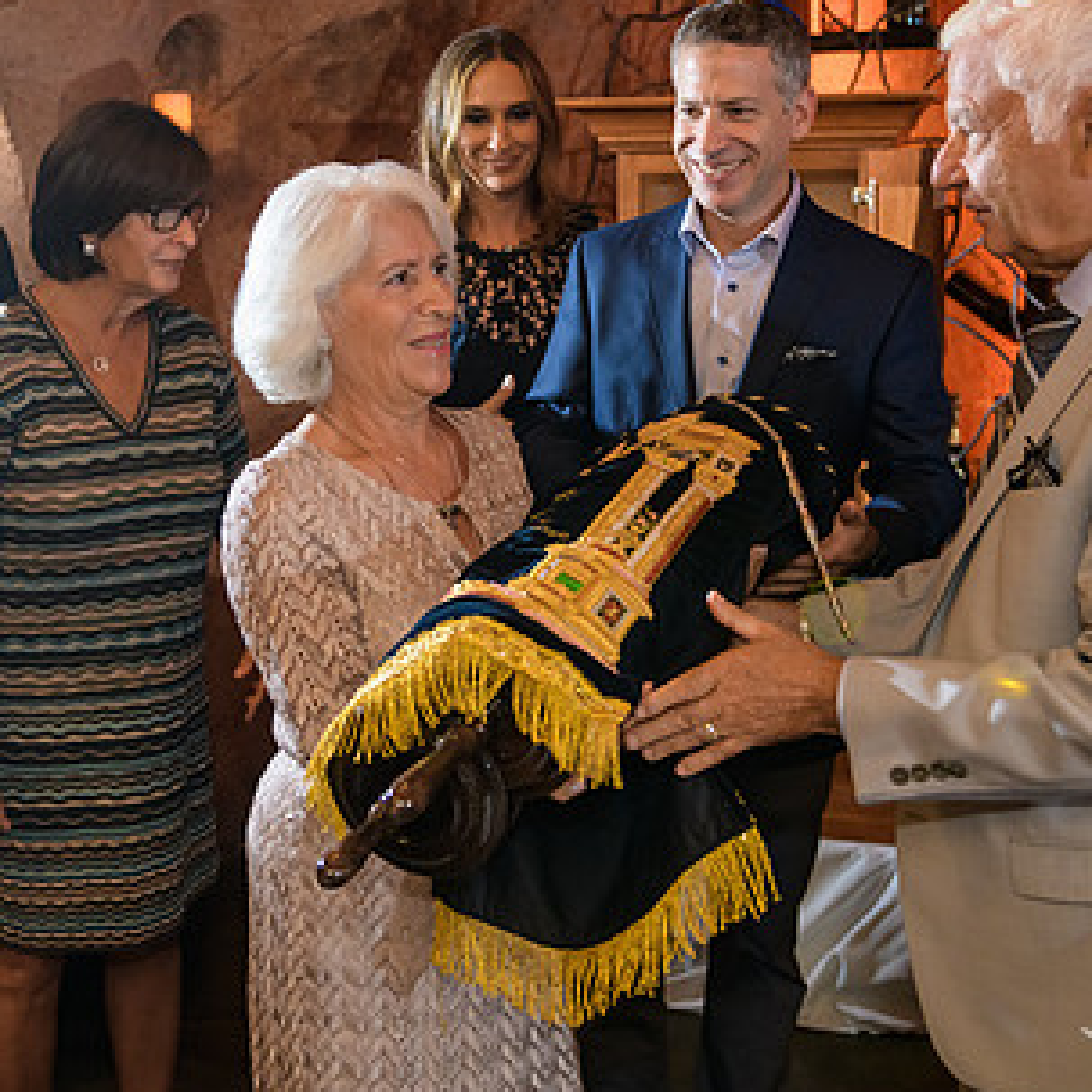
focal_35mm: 52
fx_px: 1856
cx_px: 382
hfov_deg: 32.6
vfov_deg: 32.7
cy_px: 420
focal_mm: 32
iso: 1600
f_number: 3.2
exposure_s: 1/125
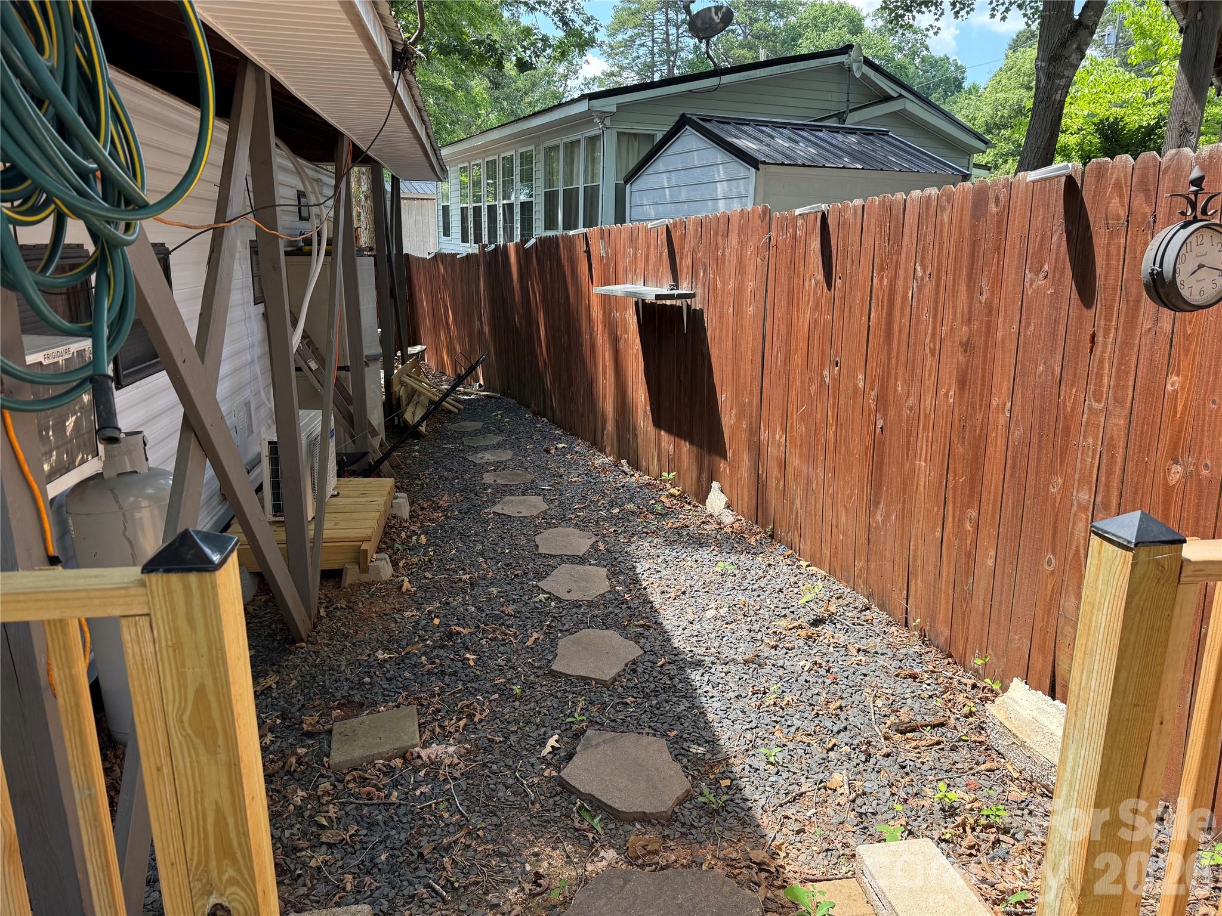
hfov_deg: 71.6
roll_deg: -1.5
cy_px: 458
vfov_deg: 56.8
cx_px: 611
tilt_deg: -14.2
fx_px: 847
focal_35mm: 24
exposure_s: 1/532
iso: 100
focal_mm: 6.76
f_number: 1.78
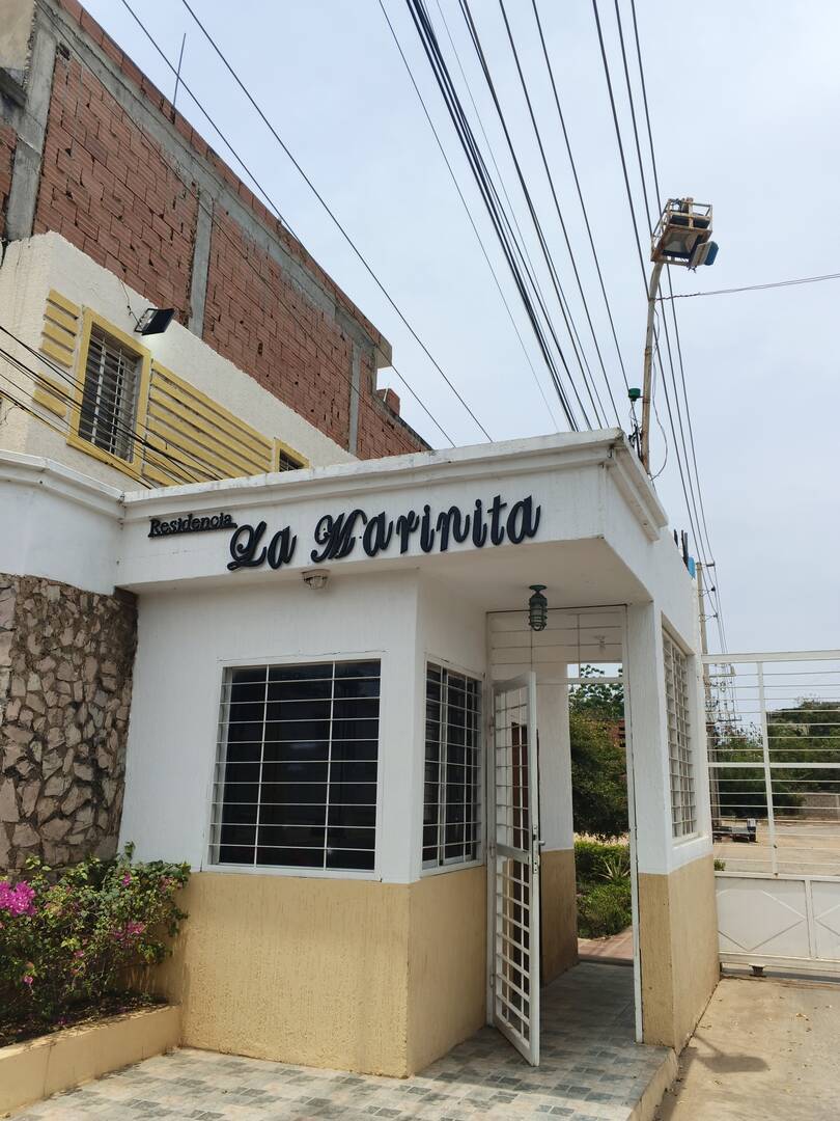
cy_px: 560
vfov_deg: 73.9
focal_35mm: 23
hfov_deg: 58.9
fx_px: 744
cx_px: 420
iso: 51
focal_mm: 4.11
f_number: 1.6
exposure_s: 1/543
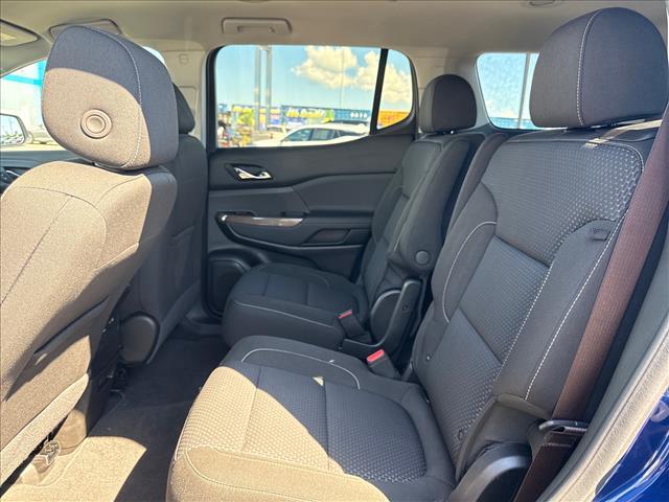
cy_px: 251
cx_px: 334
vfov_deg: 56.8
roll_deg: -3.3
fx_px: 464
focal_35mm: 24
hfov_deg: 71.6
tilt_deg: -13.1
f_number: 1.78
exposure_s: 1/60
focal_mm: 6.76
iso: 250
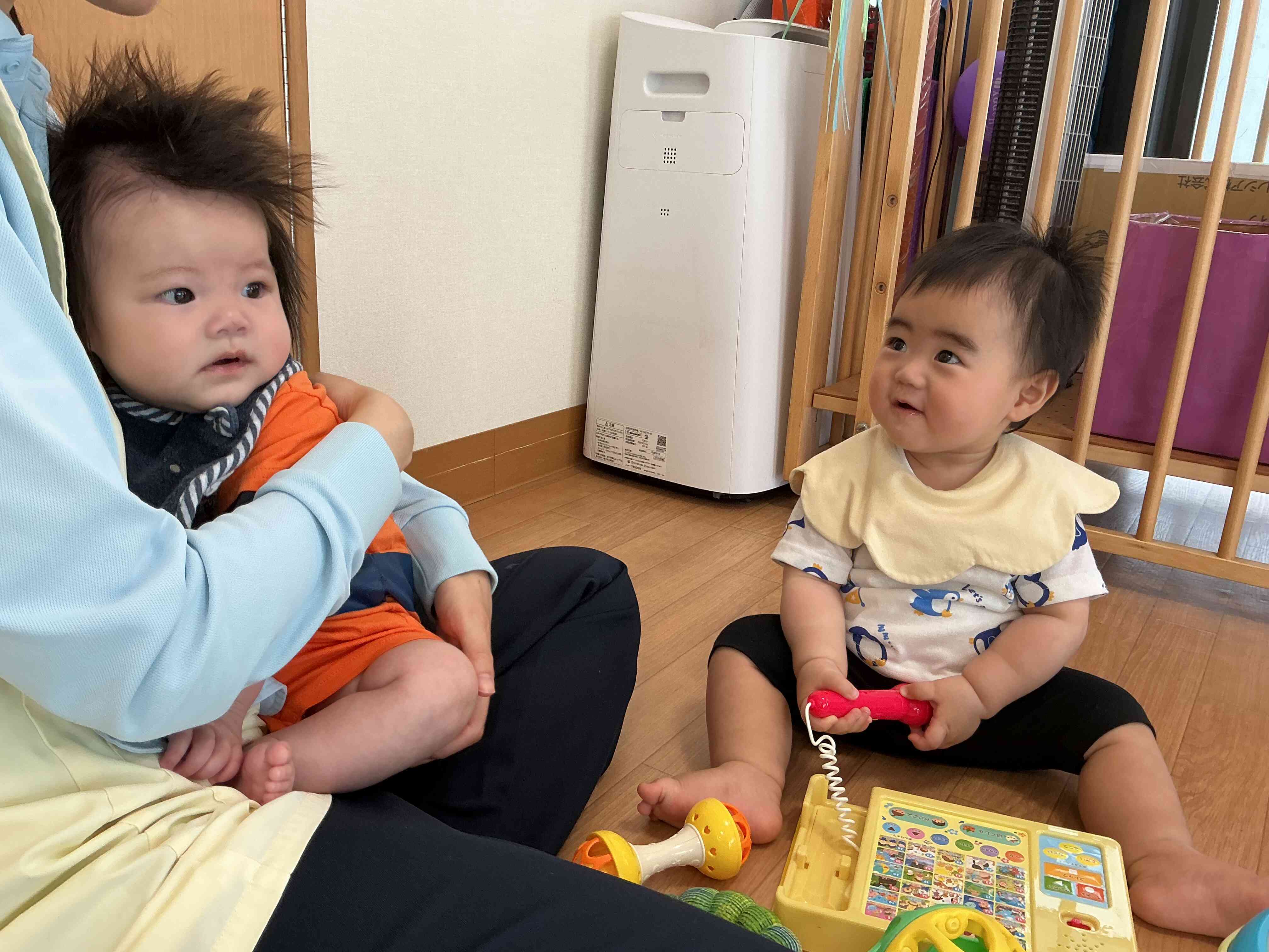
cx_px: 634
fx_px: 1063
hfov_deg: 61.7
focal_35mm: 29
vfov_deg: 48.2
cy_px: 476
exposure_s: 1/120
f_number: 1.8
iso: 50
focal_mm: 3
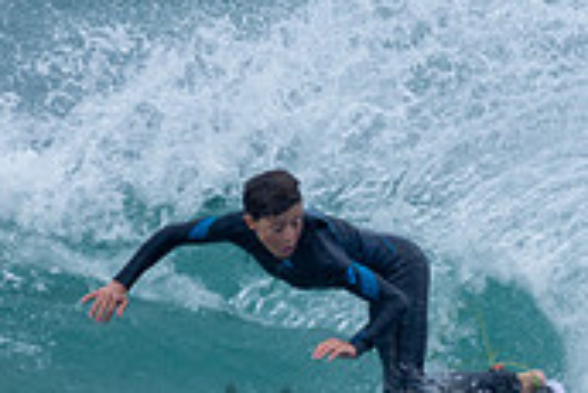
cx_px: 578
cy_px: 408
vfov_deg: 0.6
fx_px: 39592
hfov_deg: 0.9
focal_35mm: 2422
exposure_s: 1/500
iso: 360
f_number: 5.6
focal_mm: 480
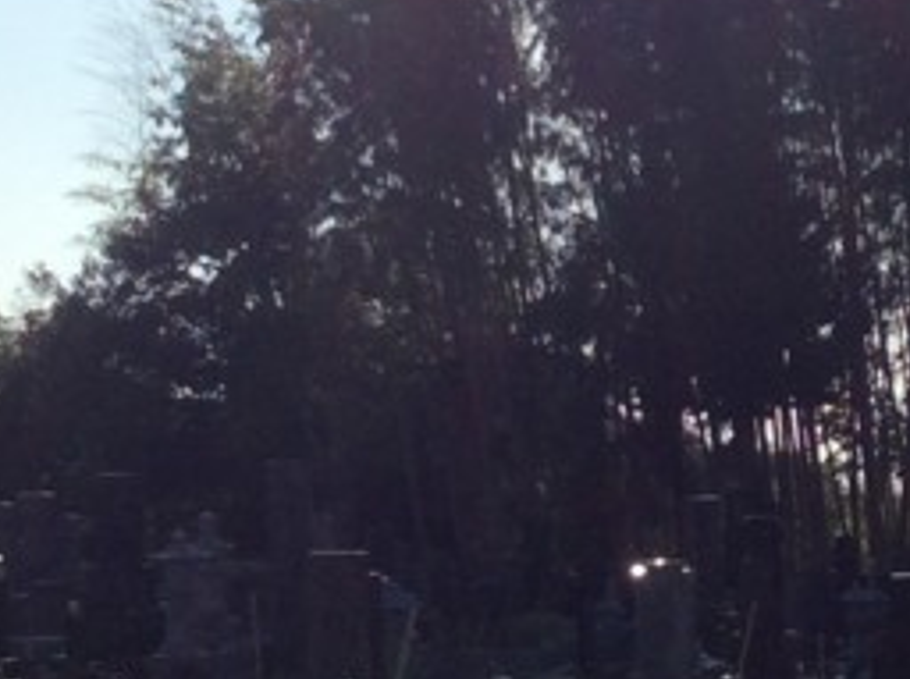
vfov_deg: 11.5
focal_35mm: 128
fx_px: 3359
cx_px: 711
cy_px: 510
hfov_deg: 15.3
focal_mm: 3.3
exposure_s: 1/4405
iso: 32
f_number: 2.4
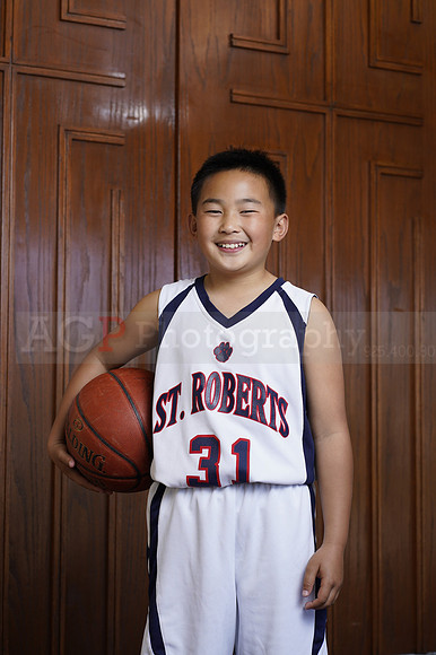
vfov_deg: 23.9
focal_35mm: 85
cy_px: 328
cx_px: 218
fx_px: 1546
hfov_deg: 16.1
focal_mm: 85
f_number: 5.6
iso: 200
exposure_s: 1/250
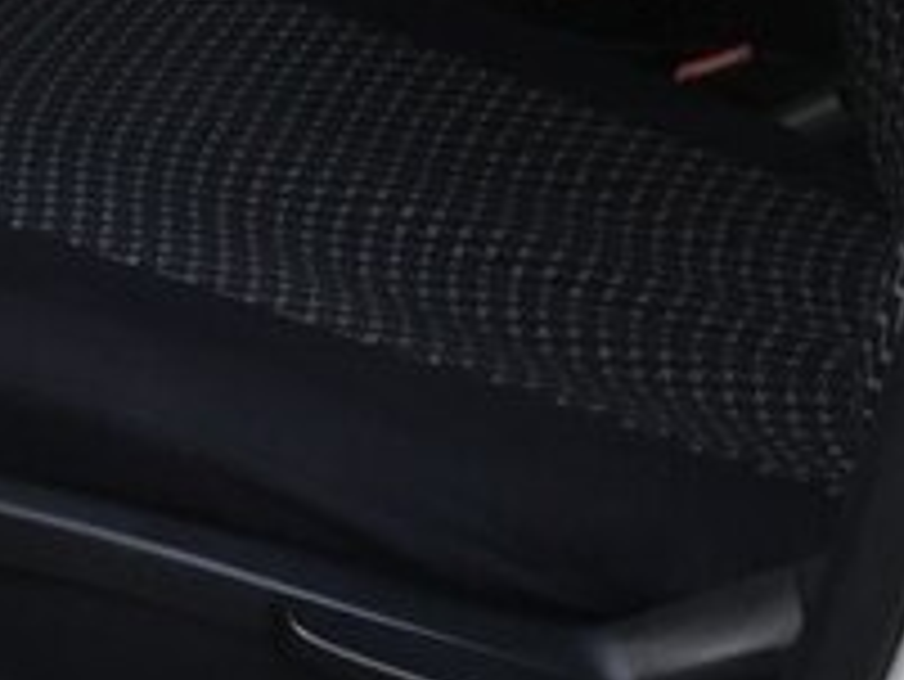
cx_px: -261
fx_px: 2482
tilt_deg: -17.3
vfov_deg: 14.9
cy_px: -205
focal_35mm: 95
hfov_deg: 19.1
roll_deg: +1.4
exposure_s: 1/33
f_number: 2.2
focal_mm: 4.15
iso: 32
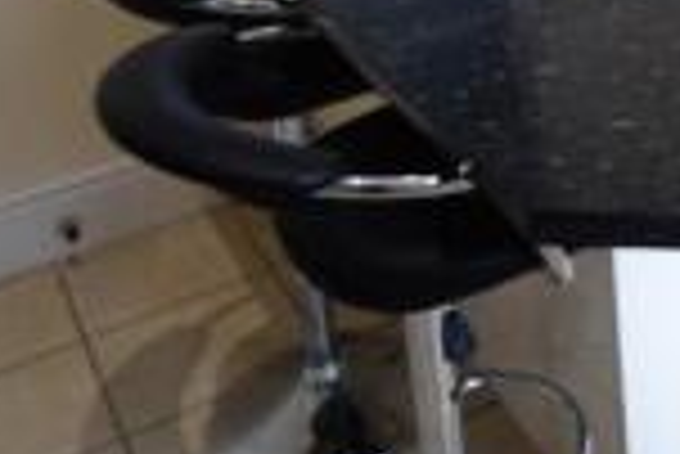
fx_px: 1229
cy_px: -231
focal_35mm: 65
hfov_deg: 26.6
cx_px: 862
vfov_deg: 18.5
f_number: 4
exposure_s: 1/60
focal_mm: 10
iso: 400
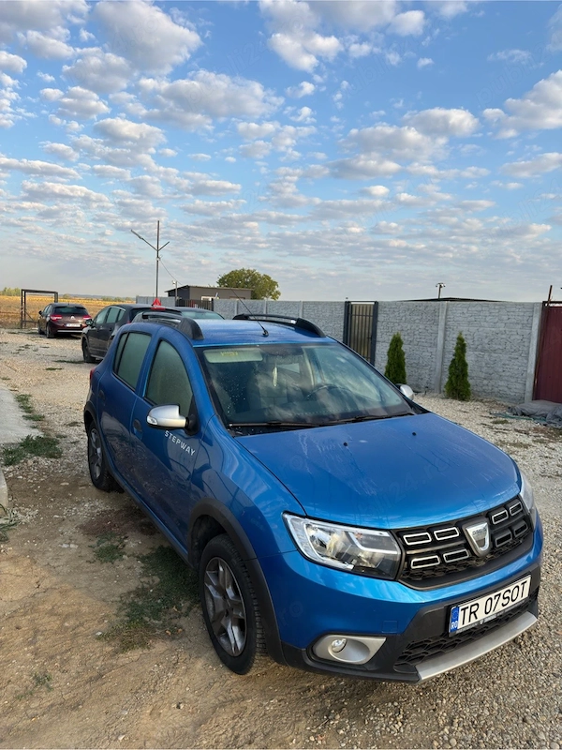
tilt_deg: -6.2
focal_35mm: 24
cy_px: 375
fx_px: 520
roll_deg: -3.2
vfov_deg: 71.6
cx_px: 281
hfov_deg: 56.8
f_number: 1.78
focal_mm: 6.76
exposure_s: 1/1309
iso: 64
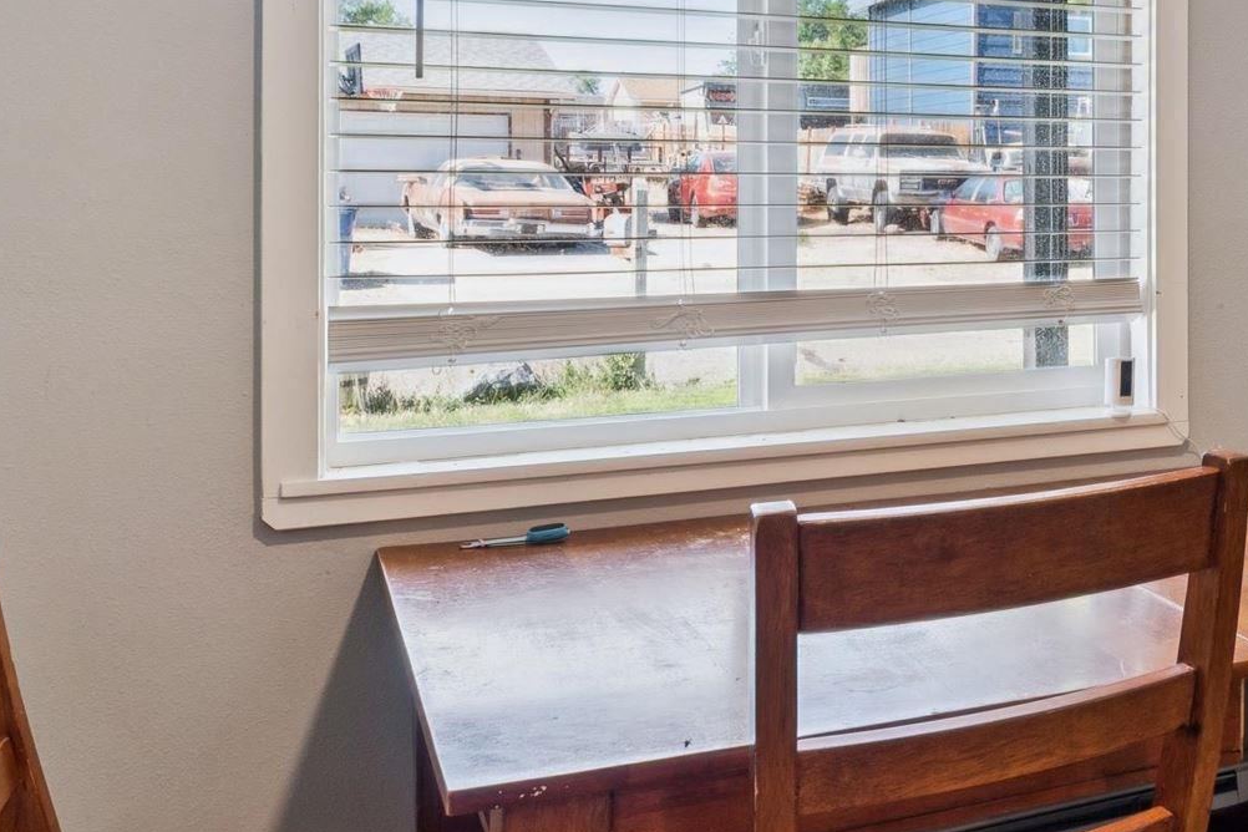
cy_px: 179
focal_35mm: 49
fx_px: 1690
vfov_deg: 27.2
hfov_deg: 34.2
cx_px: 1424
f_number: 13
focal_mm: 15.9
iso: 400
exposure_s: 1/10
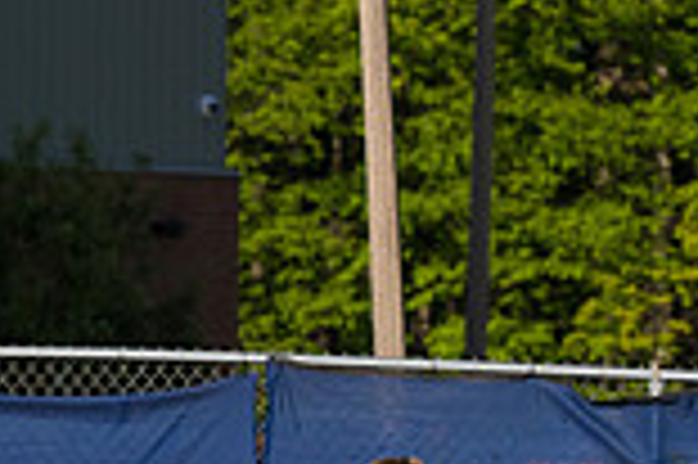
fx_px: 21750
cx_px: 428
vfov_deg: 1.2
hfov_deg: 1.8
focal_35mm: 1123
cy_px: 716
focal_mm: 200
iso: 250
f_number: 5.6
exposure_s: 1/1600
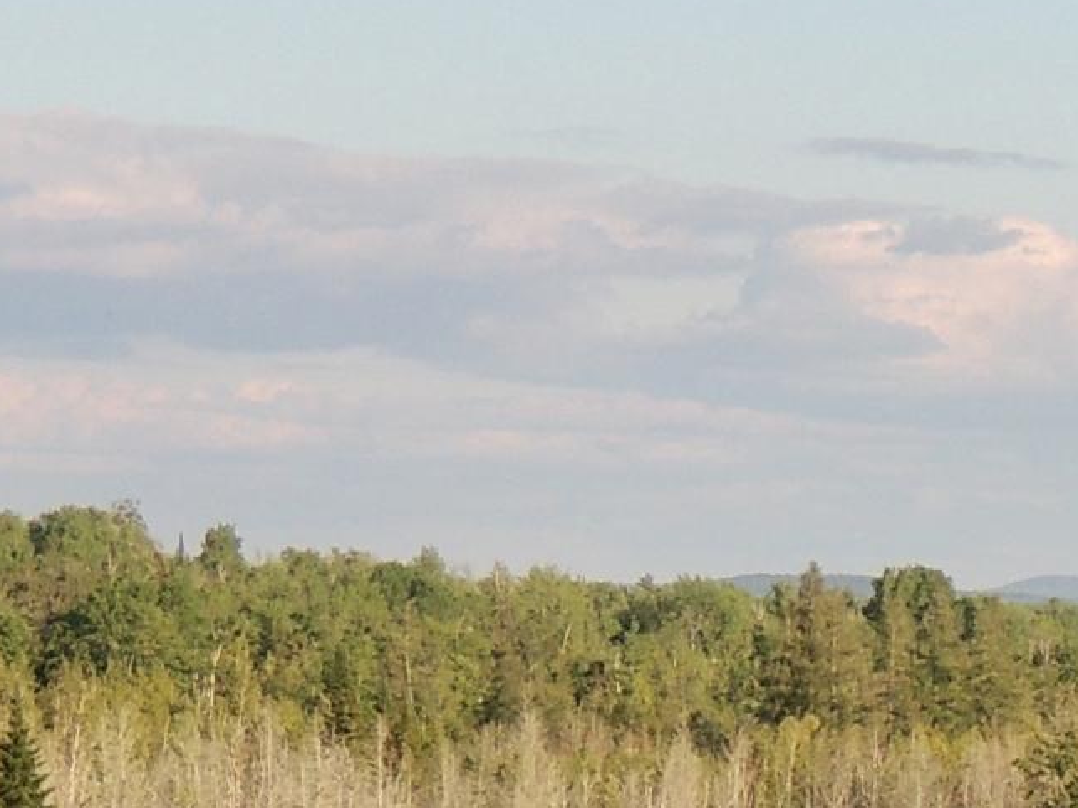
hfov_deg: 6.9
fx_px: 8718
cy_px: 873
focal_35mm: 280
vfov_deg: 5.3
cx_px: 2015
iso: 100
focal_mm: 10.7
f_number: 3.7
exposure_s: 1/400
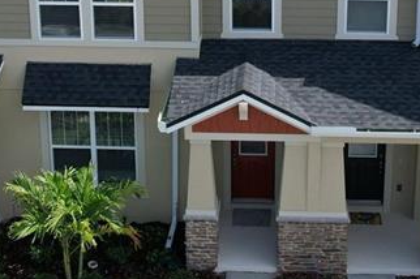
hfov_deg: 28.9
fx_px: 816
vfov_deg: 18.6
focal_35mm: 70
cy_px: -33
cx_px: 223
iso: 110
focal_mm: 8.38
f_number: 2.8
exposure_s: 1/1500
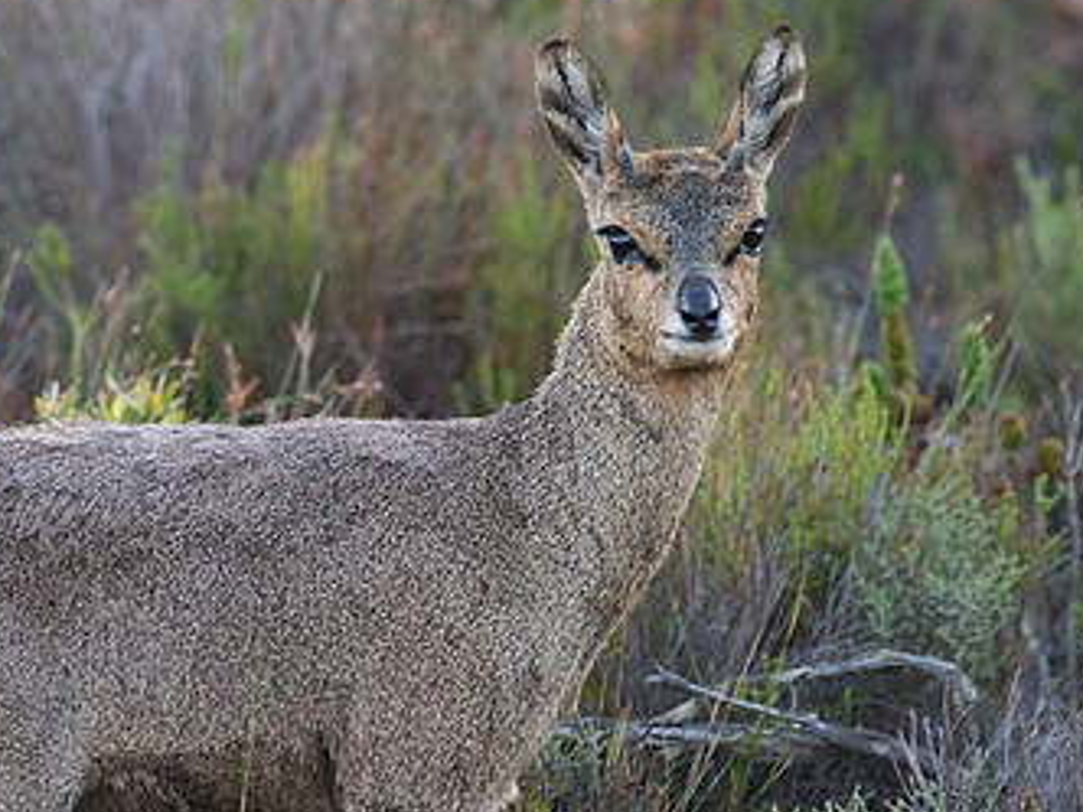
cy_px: 504
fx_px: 31505
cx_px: 483
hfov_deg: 2.0
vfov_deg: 1.5
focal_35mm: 1007
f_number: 6.3
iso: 2000
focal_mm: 600
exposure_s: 1/160
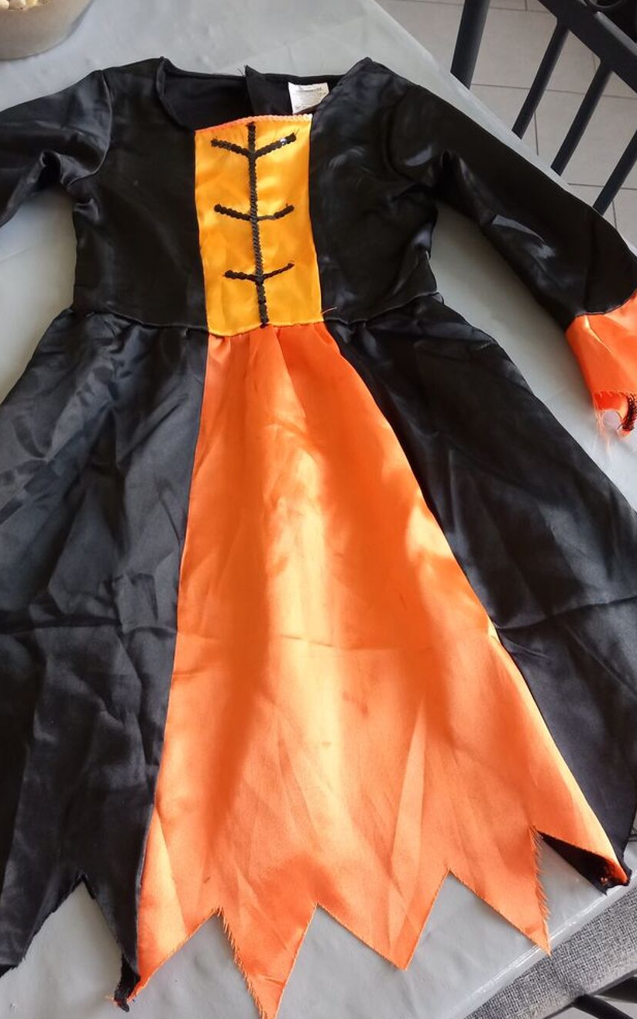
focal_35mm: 29
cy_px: 515
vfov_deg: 64.6
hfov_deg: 43.1
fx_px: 806
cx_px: 298
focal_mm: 4
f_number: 1.8
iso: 200
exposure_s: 1/50
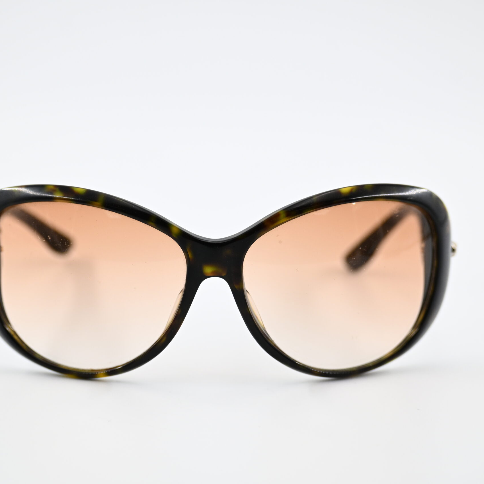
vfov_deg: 13.6
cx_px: 203
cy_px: 242
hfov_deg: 13.6
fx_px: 2035
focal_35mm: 129
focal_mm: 67
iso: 400
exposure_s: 1/400
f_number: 4.8
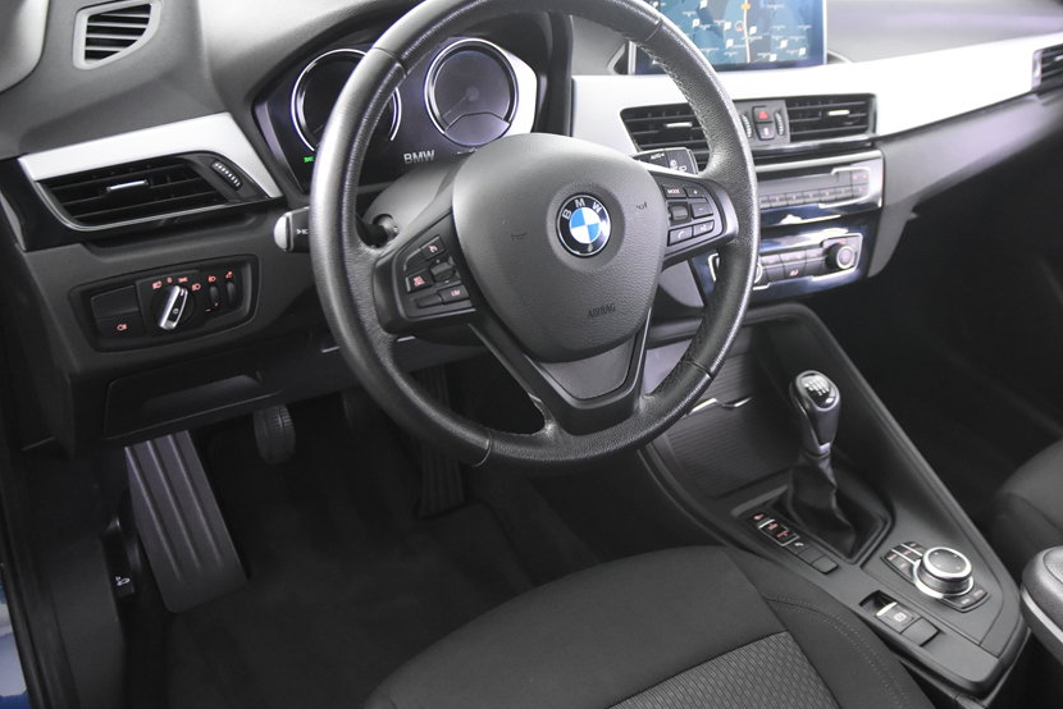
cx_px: 634
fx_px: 1093
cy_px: 282
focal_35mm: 37
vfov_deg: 35.8
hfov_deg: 51.6
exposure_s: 1/30
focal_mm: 20
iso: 4000
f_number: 2.8
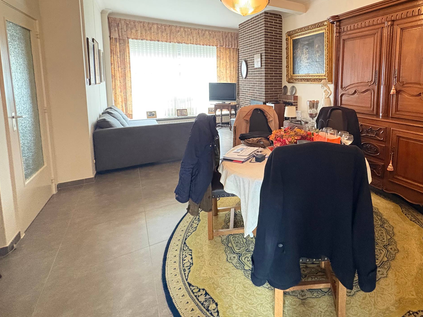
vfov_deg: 66.8
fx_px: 232
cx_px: 285
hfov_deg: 81.5
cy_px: 105
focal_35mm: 19
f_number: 2.2
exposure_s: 1/33
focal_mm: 2.22
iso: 1000
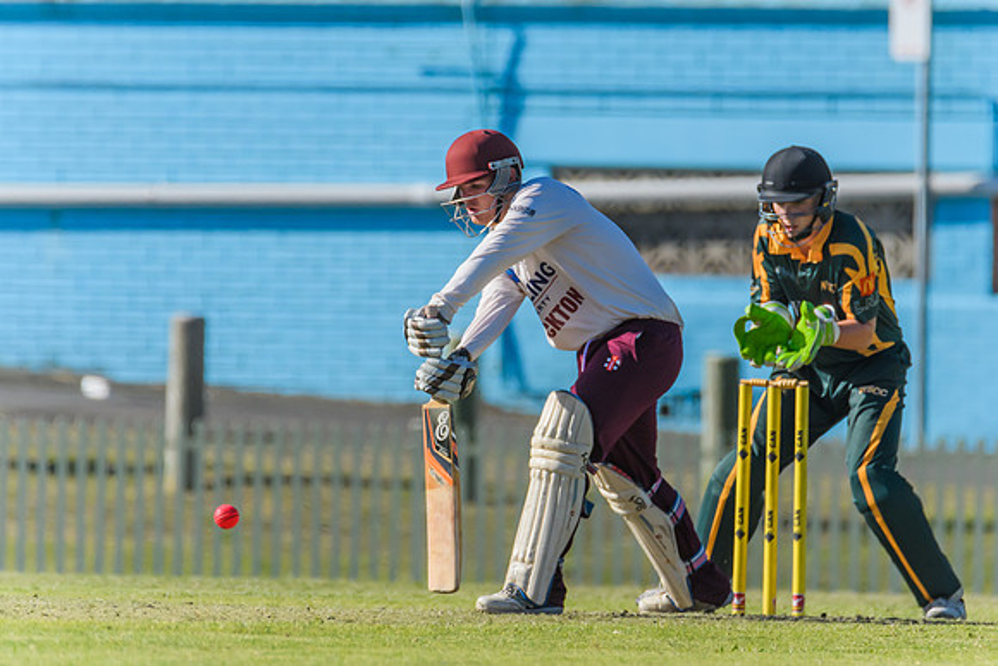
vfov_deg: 1.4
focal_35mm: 1004
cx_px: 557
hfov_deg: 2.1
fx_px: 27837
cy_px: 295
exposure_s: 1/3200
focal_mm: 600
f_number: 6.3
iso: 640
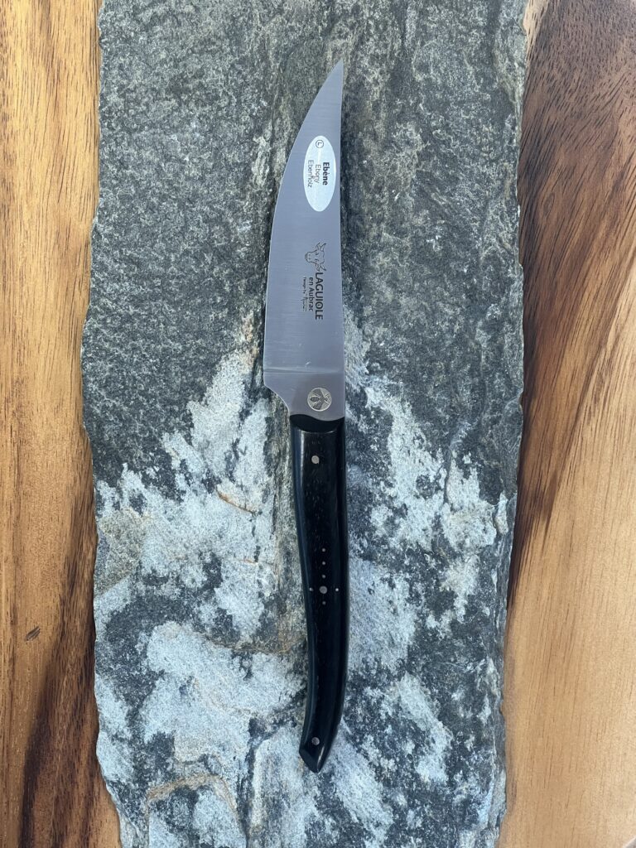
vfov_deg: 25.3
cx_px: 318
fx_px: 1886
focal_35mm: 77
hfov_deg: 19.1
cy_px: 424
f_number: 2.8
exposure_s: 1/100
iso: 250
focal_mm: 9
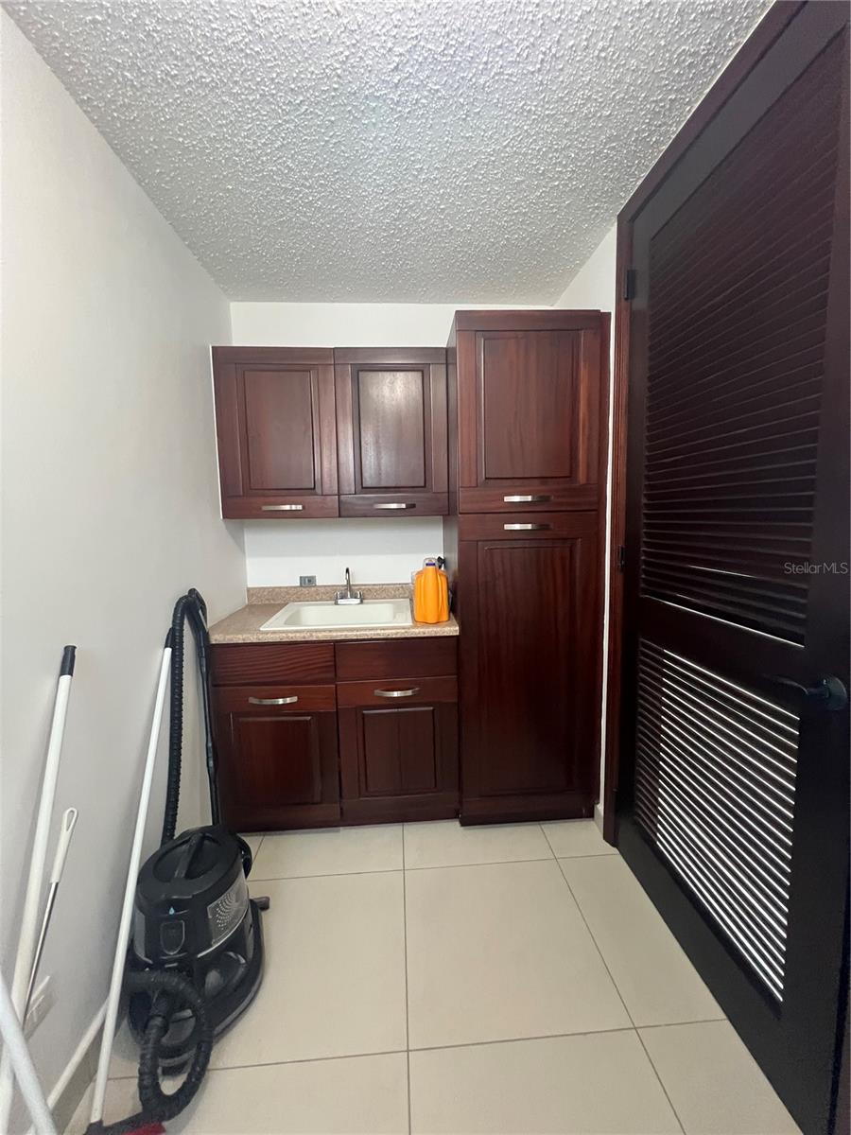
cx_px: 426
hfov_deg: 89.9
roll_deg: +0.3
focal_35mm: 13
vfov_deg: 106.2
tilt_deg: -6.6
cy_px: 568
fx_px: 426
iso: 500
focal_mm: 1.57
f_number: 1.8
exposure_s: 1/60
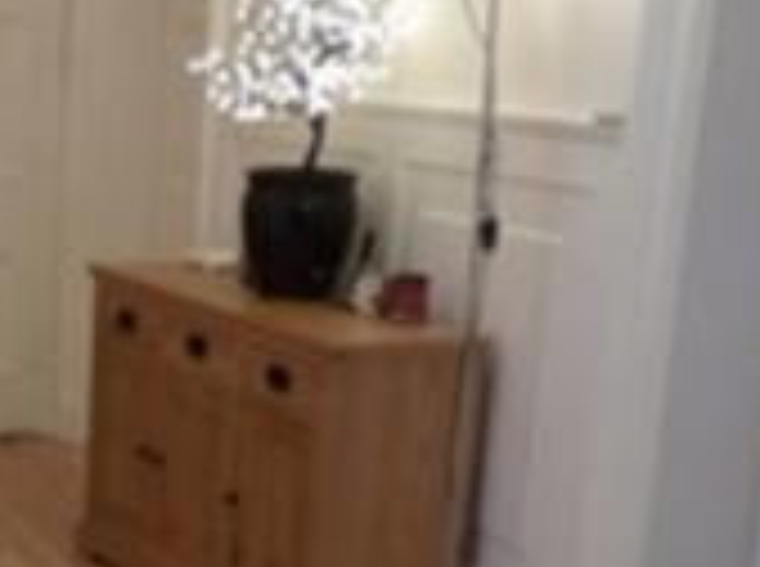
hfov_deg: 22.5
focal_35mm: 83
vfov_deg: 17.4
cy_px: 547
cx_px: -34
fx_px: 1818
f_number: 3.1
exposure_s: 1/20
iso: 200
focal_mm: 4.3
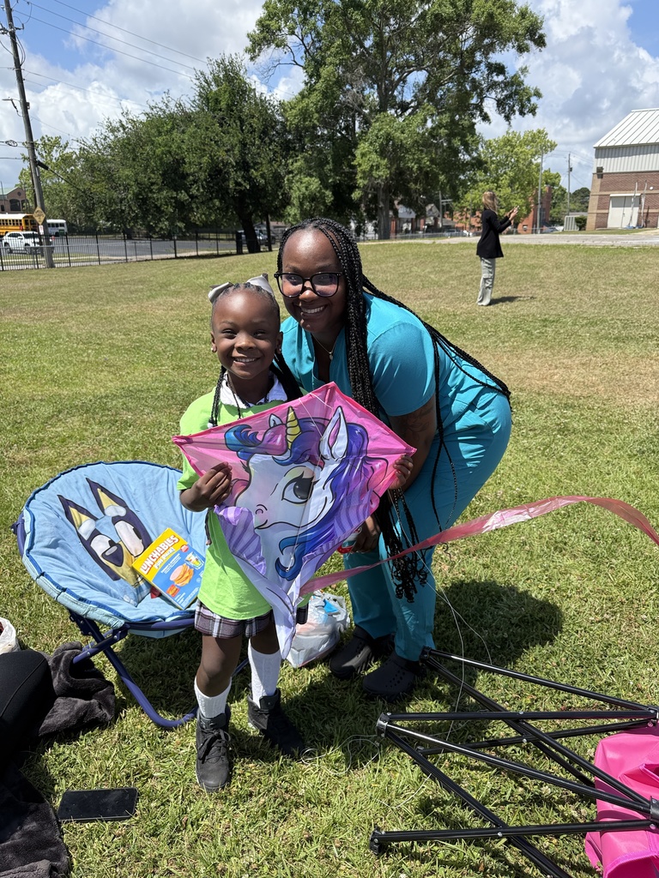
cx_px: 330
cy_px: 439
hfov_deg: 56.8
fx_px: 609
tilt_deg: -17.6
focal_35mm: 24
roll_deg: -0.6
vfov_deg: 71.6
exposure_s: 1/3425
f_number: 1.78
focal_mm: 6.76
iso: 100
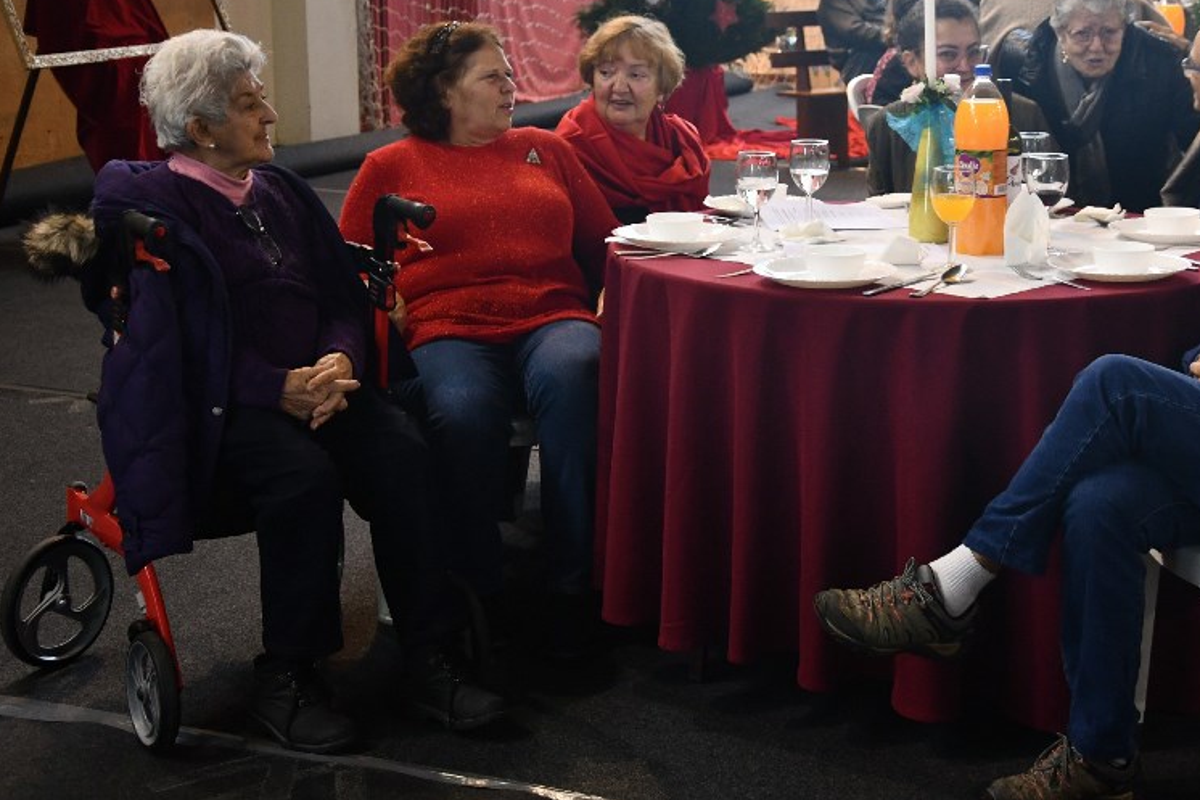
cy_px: 267
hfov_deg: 28.7
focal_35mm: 70
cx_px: 787
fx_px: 2333
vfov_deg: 19.4
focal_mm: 34
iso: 1250
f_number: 4.2
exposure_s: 1/125
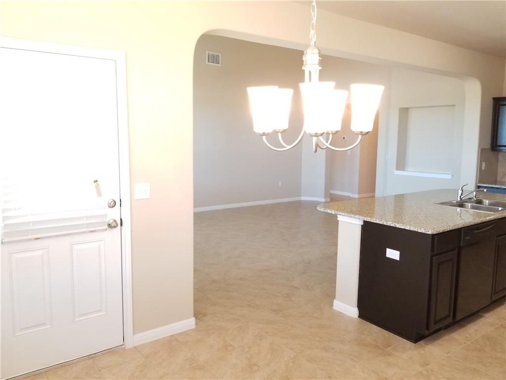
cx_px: 253
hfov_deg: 67.3
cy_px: 190
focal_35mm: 26
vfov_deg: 53.1
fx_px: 380
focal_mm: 4.25
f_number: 1.7
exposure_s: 1/60
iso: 200
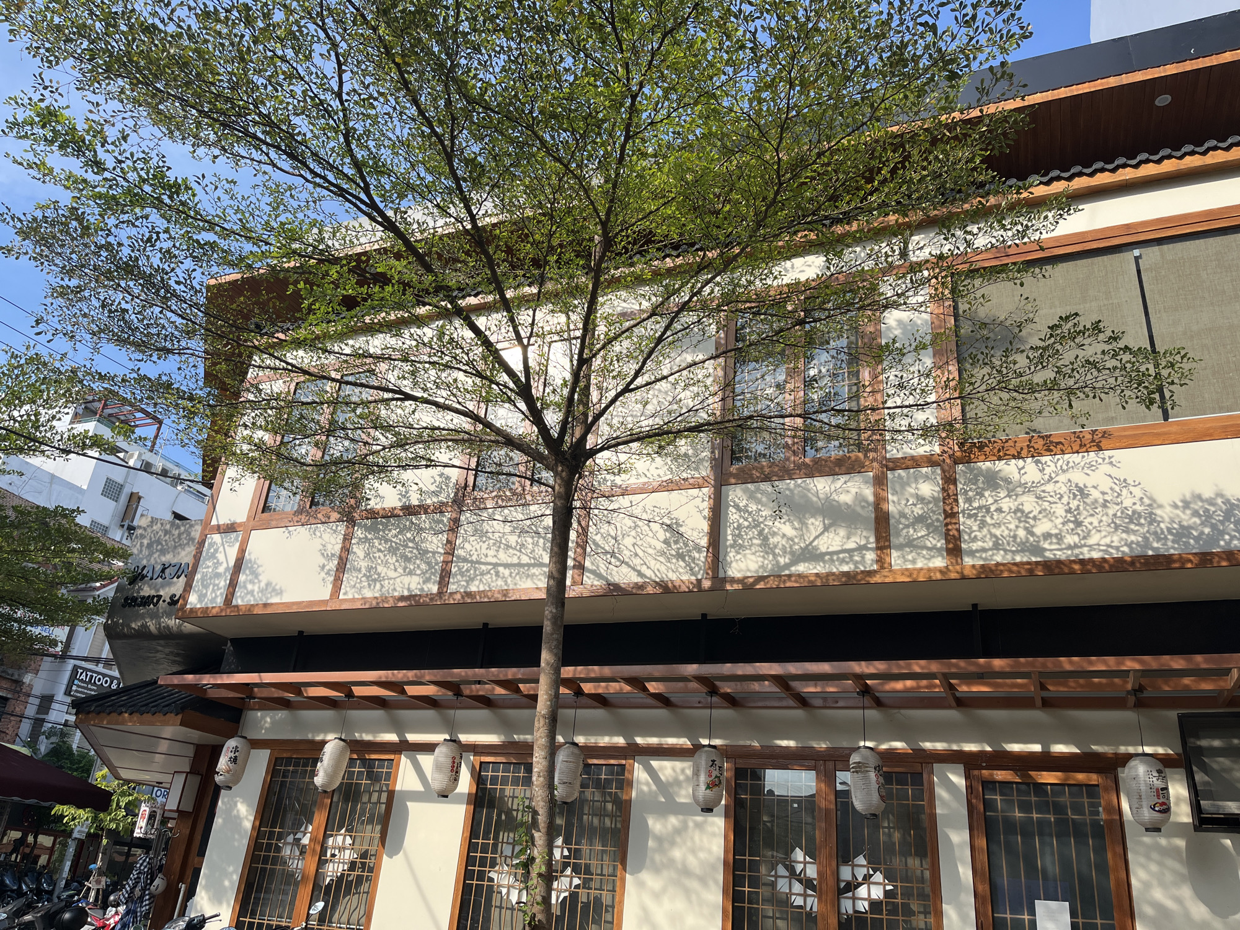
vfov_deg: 53.1
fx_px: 931
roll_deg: -4.6
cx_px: 620
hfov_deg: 67.3
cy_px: 465
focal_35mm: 26
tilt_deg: +25.5
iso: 50
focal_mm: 5.1
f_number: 1.6
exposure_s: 1/1647
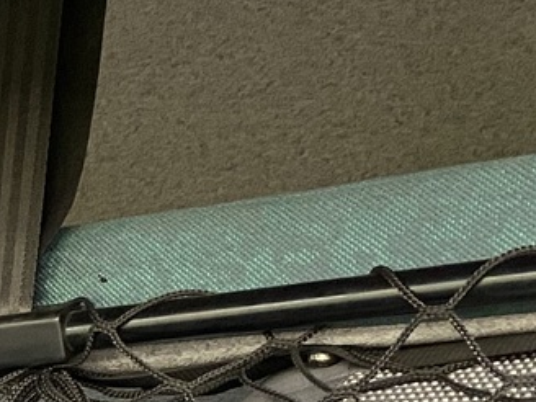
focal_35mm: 127
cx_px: -660
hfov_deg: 12.8
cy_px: 770
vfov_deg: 10.8
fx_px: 1966
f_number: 1.8
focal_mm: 4.25
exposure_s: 1/60
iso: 200
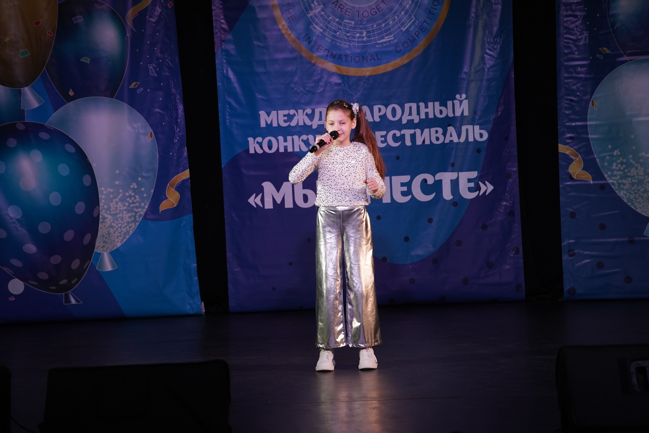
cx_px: 324
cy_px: 216
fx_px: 2506
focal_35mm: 139
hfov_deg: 14.8
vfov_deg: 9.9
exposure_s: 1/400
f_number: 4
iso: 1600
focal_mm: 139
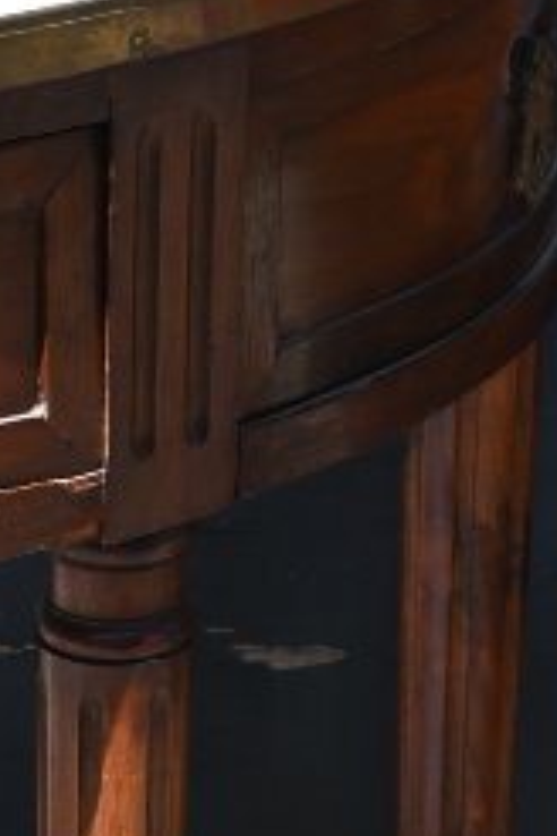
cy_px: 1237
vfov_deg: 7.9
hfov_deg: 5.2
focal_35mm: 256
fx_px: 5951
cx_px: -744
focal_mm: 35
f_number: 5.6
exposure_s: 1/250
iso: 140
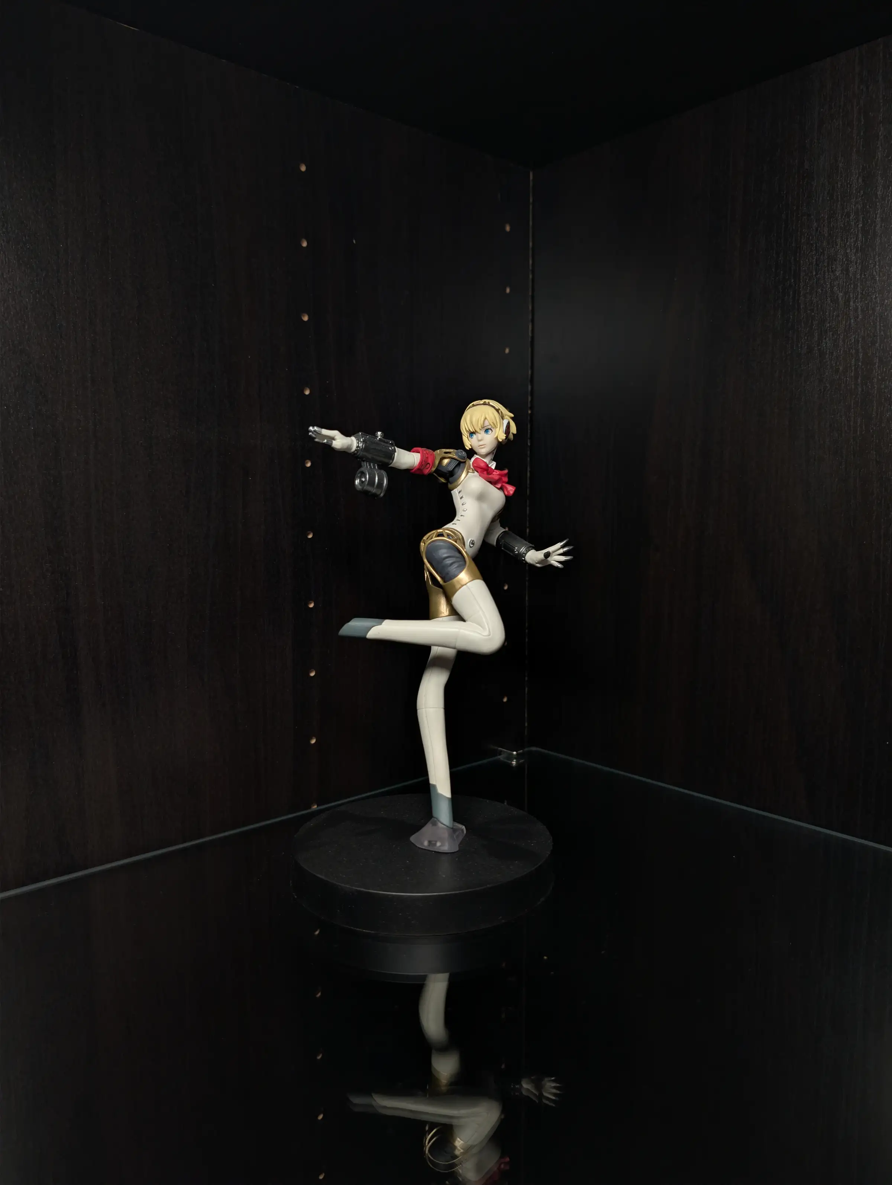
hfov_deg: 56.9
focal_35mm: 24
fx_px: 823
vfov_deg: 71.5
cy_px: 592
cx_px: 446
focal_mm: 6.9
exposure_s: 1/17.1
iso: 45
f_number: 1.68
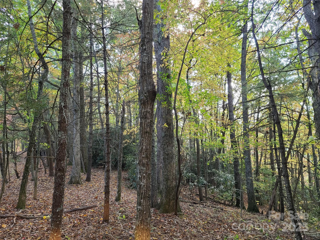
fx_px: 231
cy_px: 120
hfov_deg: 69.4
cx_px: 160
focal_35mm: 25
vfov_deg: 54.9
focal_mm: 7
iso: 80
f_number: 1.8
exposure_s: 1/59
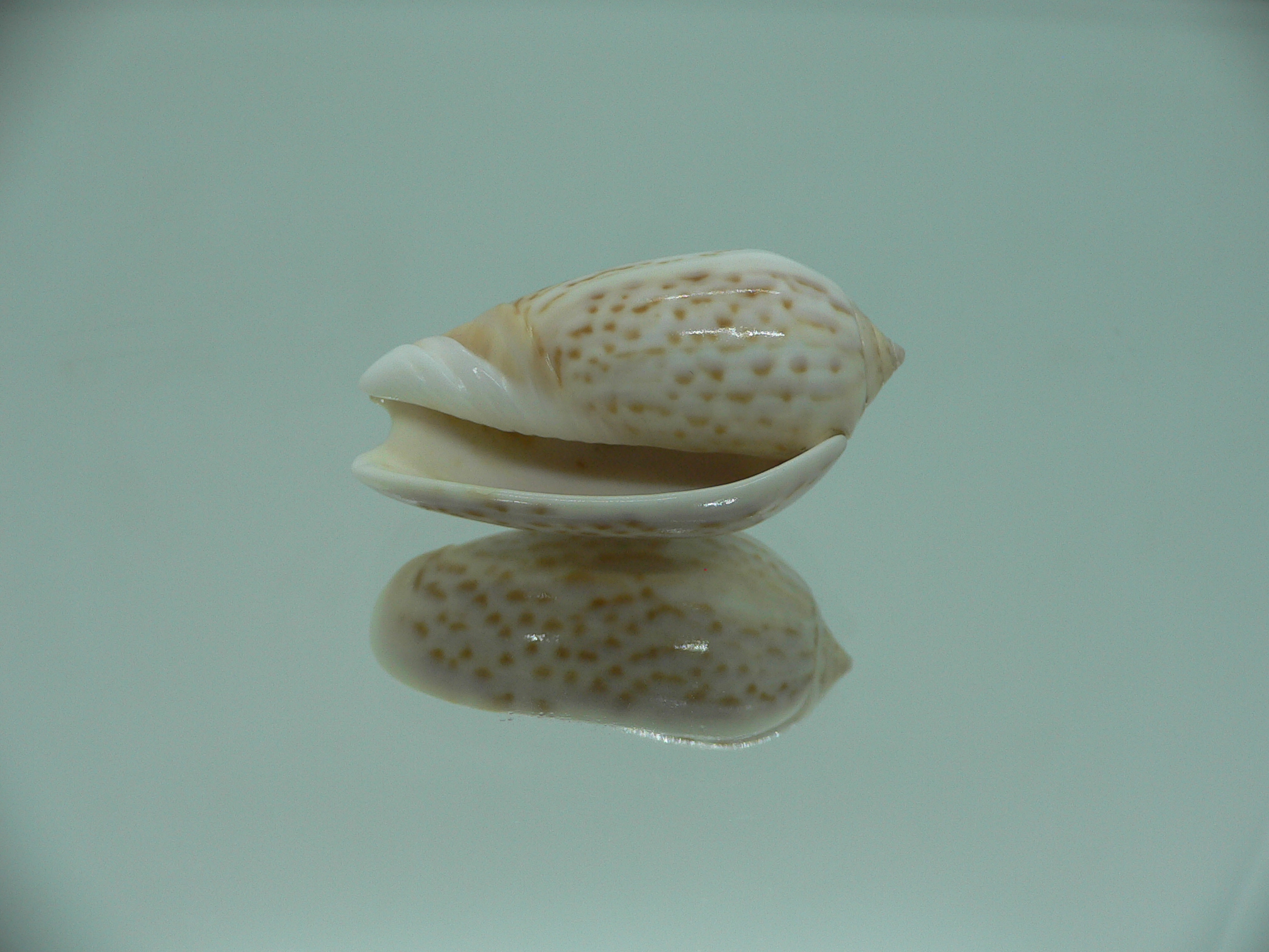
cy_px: 476
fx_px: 1283
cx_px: 634
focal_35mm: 35
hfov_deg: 52.6
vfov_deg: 40.7
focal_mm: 4.6
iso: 80
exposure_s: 1/60
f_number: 2.8
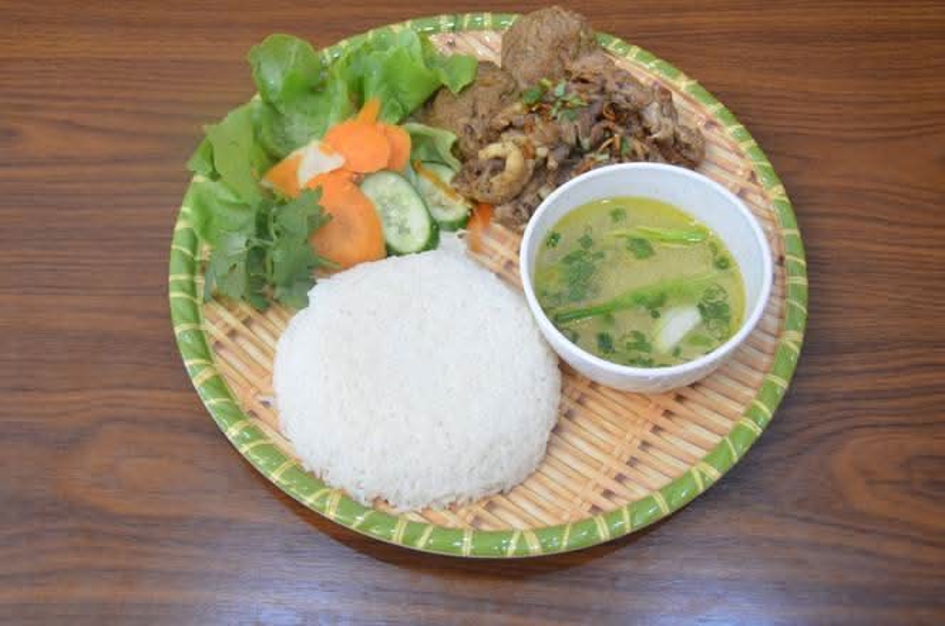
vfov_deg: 34.1
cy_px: 313
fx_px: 1022
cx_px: 472
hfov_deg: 49.6
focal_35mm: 39
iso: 2000
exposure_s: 1/100
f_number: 4
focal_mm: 26
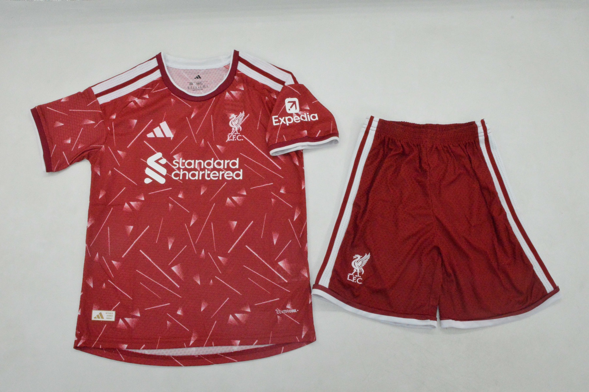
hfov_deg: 59.5
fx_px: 515
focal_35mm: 32
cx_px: 294
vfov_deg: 41.6
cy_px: 196
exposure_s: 1/200
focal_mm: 21
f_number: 25
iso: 6400
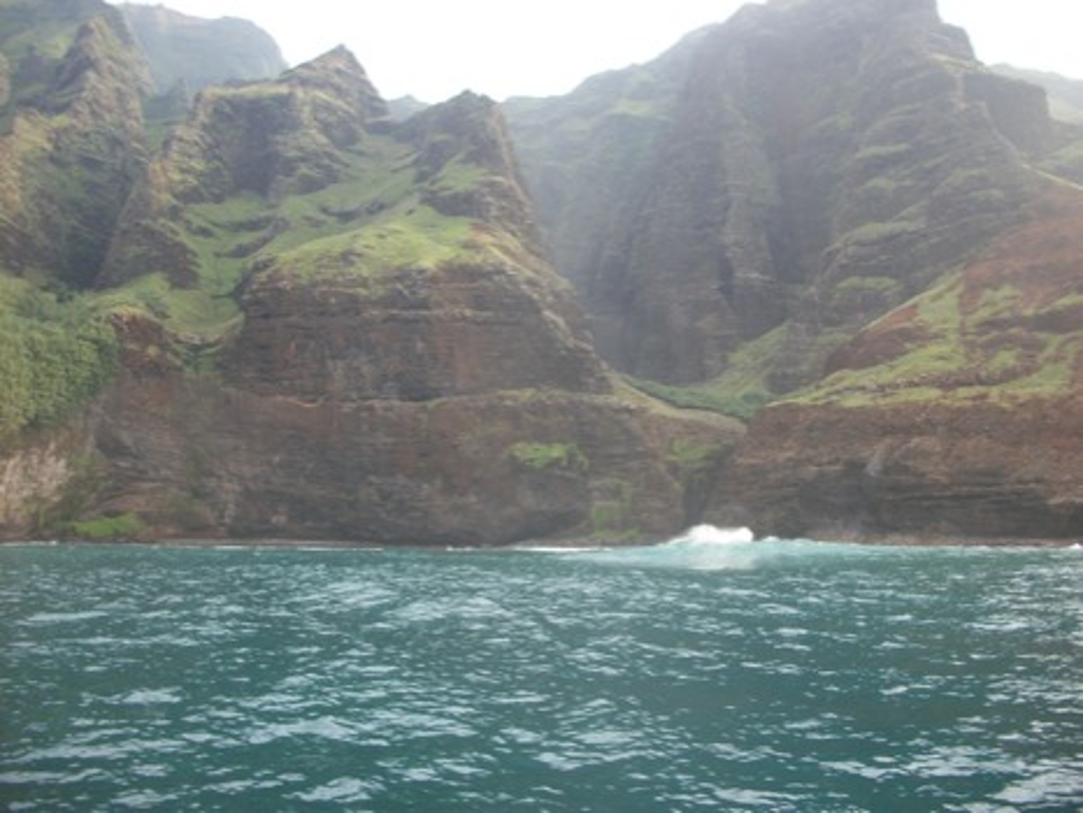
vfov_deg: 40.7
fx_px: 1096
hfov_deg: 52.6
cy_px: 406
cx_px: 542
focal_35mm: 35
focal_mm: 6.3
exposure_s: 1/250
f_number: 3.1
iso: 80
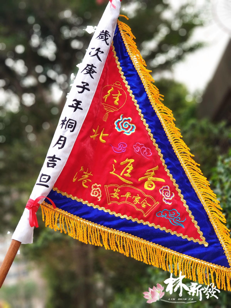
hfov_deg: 28.0
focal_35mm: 52
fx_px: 463
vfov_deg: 36.8
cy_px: 154
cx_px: 116
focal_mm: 6
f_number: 2.4
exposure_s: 1/60
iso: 32
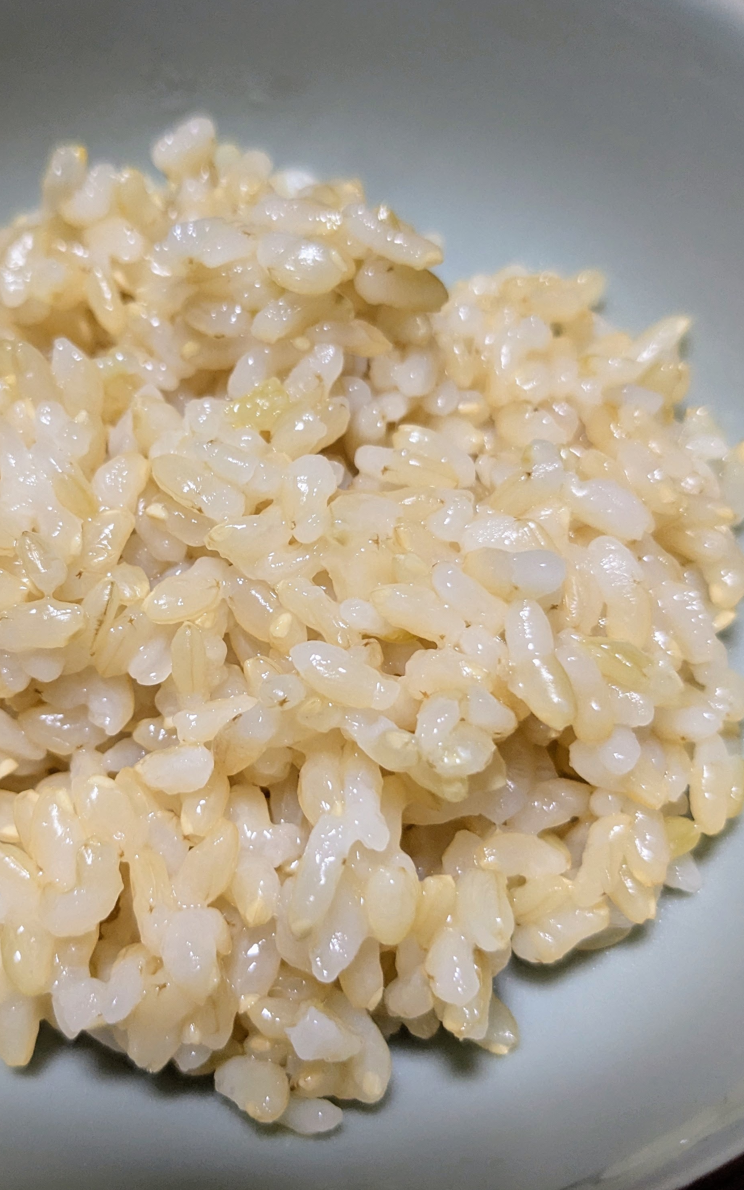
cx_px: 267
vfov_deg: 50.4
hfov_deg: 32.6
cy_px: 584
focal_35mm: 39
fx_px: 1265
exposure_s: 1/50
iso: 181
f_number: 1.73
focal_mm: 4.38
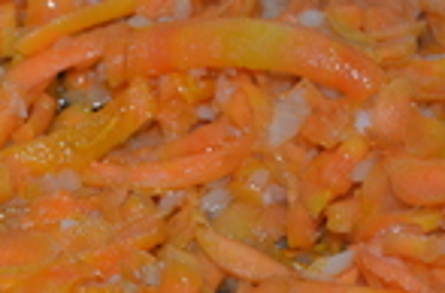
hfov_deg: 8.7
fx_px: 2908
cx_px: 103
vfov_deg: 5.8
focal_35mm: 236
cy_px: 124
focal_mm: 42
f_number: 5.3
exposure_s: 1/60
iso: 2000
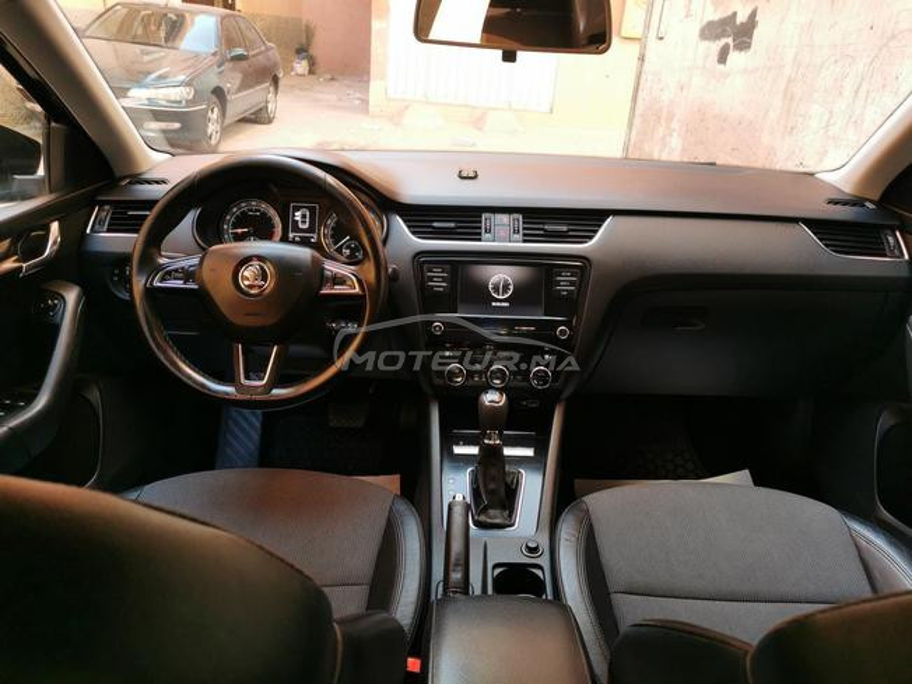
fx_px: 711
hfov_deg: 65.3
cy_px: 342
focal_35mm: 27
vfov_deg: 51.4
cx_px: 456
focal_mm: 5.58
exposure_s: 1/100
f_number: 1.8
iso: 100
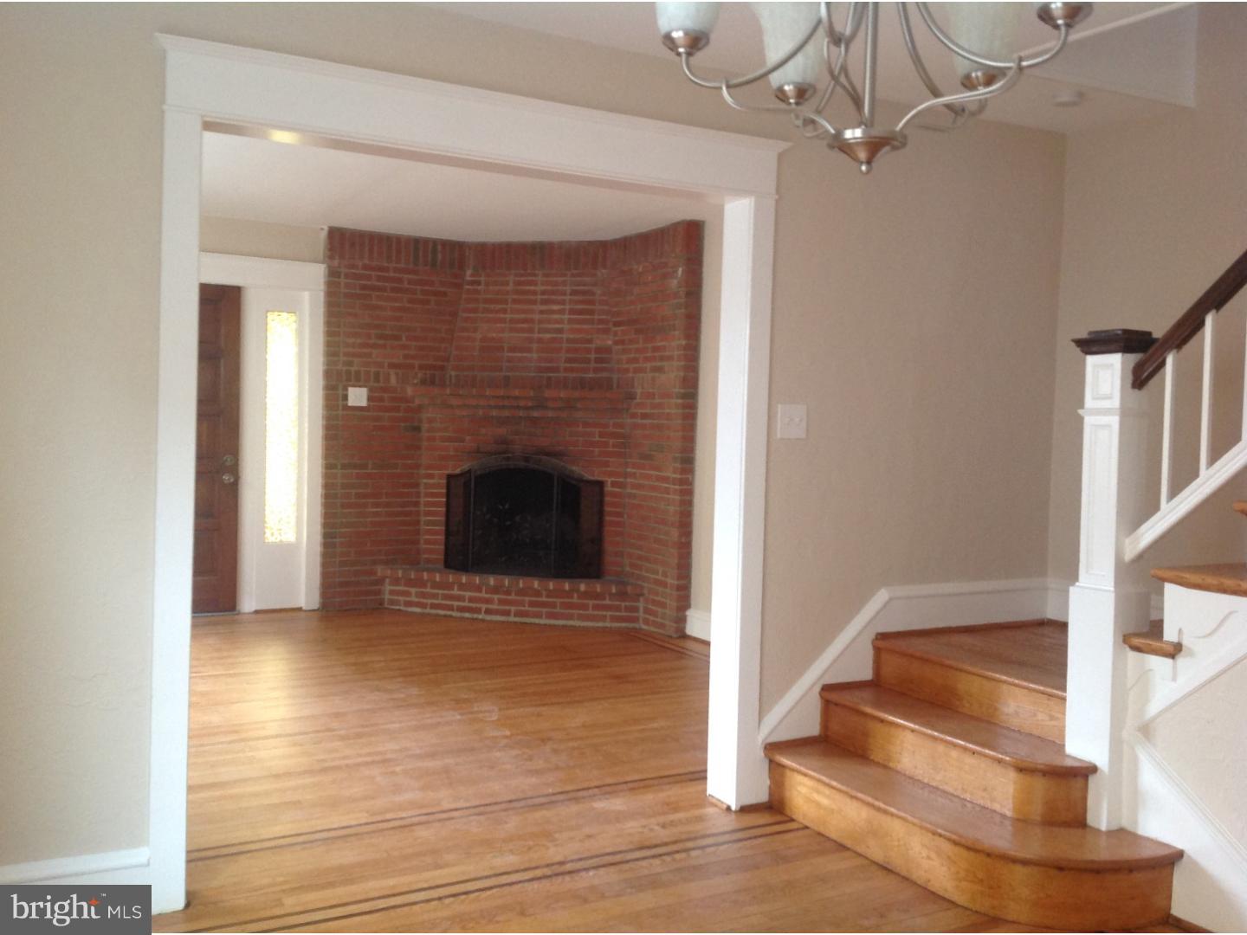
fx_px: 1261
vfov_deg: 40.7
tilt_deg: -4.2
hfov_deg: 52.6
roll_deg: -0.6
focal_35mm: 35
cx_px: 624
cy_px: 468
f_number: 2.4
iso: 125
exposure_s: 1/15
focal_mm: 4.28
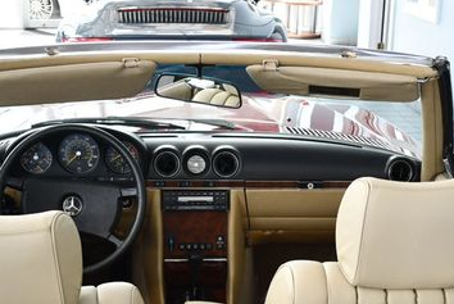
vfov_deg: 20.8
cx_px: 205
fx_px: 821
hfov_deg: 30.9
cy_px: 230
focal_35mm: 65
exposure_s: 1/250
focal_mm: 18
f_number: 3.5
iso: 560
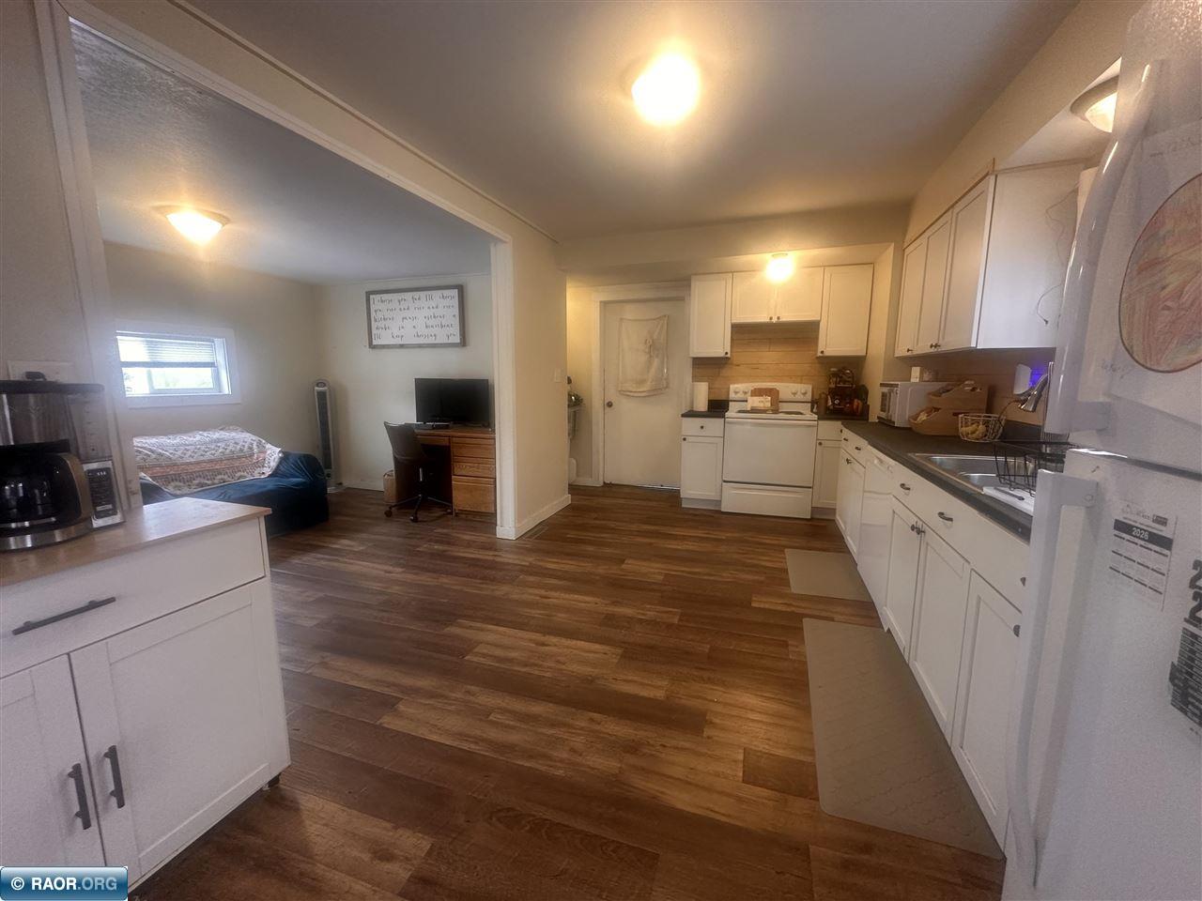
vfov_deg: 85.7
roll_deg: -0.8
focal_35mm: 14
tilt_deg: -8.9
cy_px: 450
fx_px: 486
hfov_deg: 102.1
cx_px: 601
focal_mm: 2.22
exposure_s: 1/60
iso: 250
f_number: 2.2
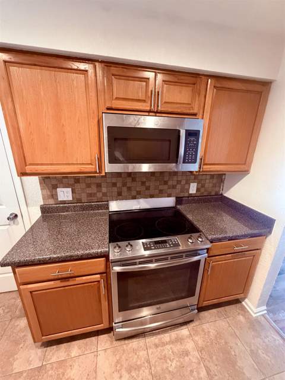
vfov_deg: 102.1
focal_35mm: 14
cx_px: 142
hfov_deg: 85.7
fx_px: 154
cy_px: 190
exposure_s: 1/60
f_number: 2.2
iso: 640
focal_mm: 2.22
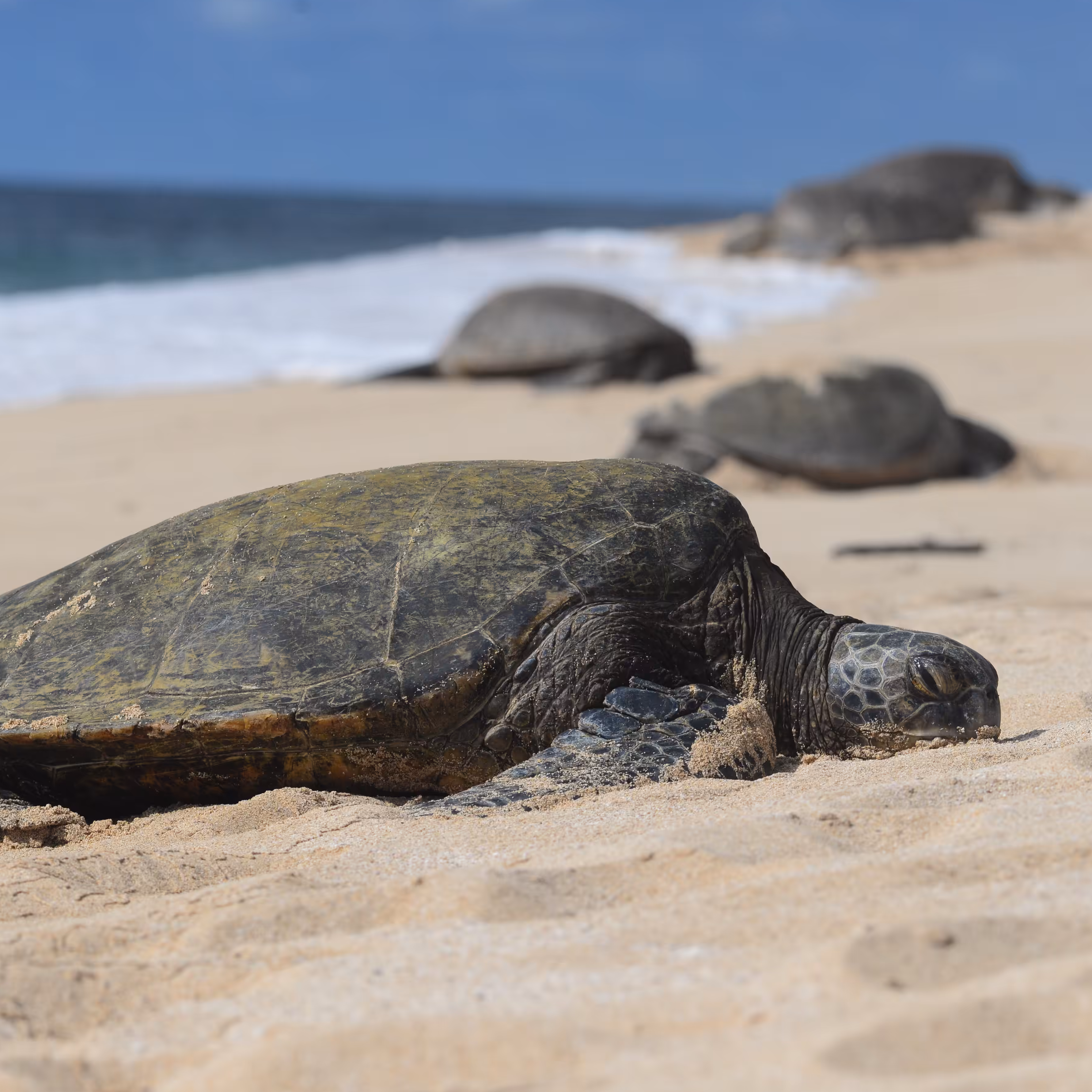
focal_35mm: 287
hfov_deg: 6.1
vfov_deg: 6.1
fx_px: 10243
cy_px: 597
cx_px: 644
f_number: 8
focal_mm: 200
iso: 400
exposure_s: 1/2500
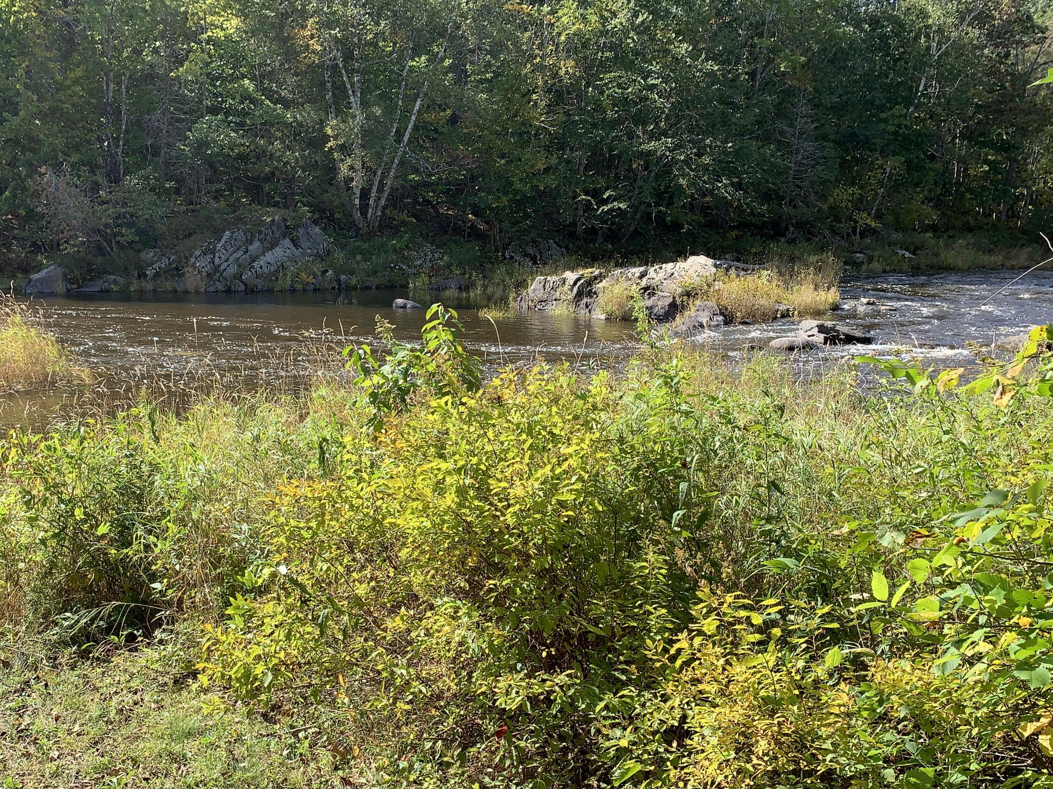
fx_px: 1065
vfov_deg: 40.6
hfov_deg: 52.3
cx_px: 419
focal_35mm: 35
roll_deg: -1.2
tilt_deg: -12.4
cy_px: 432
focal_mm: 4.25
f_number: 1.8
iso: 25
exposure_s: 1/692
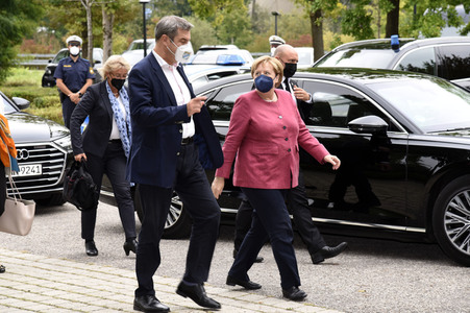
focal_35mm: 120
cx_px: 235
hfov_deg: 17.1
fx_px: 1565
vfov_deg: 11.4
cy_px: 156
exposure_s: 1/160
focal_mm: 120
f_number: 8
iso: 500
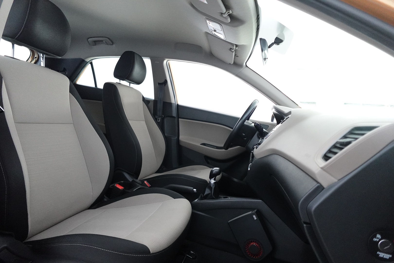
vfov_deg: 61.9
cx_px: 197
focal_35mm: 20
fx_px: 219
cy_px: 132
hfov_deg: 84.0
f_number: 2
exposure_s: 1/80
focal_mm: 7.6
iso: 2000
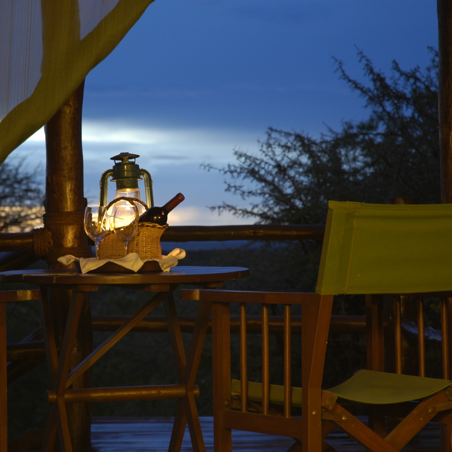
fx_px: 1994
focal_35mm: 135
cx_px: 168
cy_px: 226
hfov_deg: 12.9
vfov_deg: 12.9
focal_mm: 70
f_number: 4.5
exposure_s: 2.5
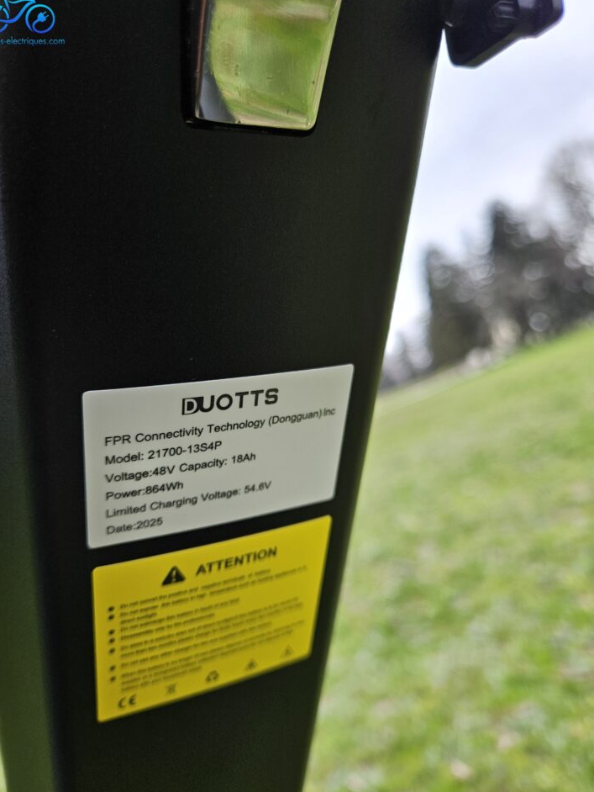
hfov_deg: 54.8
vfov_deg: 69.4
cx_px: 273
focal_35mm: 25
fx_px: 572
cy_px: 406
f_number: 1.8
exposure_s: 1/383
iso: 50
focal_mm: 5.4
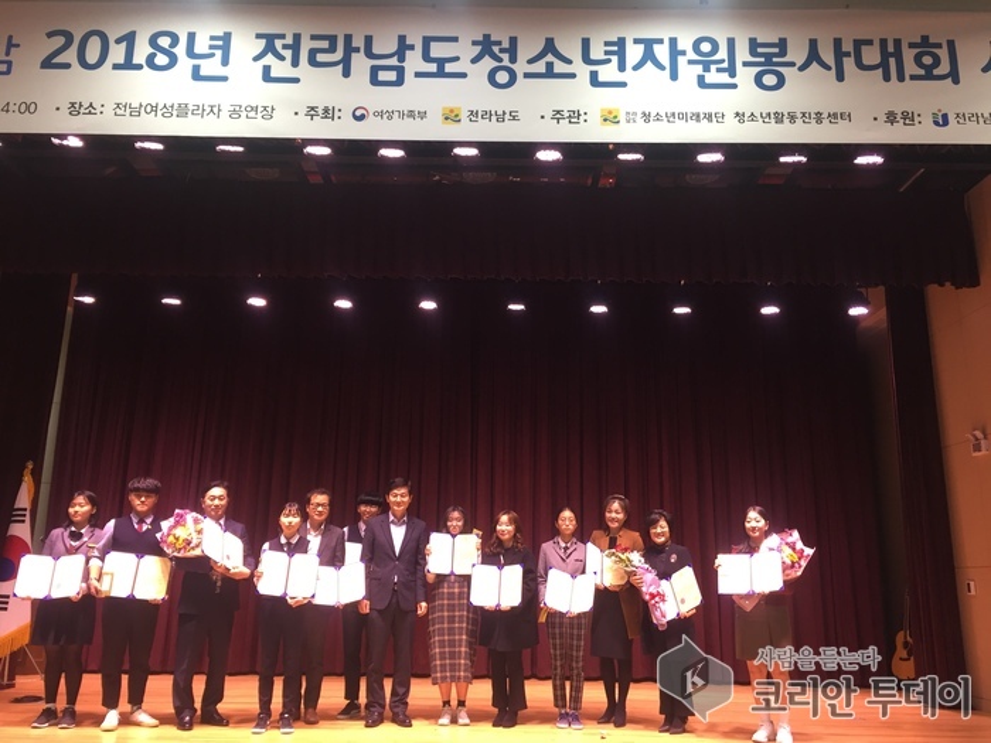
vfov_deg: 48.2
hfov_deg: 61.7
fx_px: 830
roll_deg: -2.7
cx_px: 496
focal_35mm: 29
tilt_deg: +13.8
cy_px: 372
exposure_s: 1/30
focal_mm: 4.15
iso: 80
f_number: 2.2
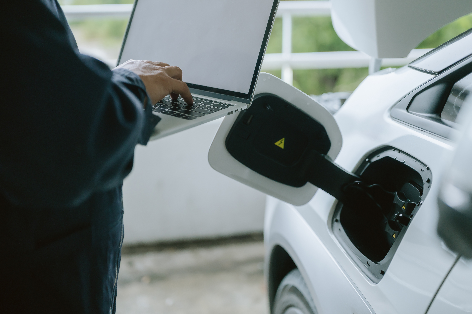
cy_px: 135
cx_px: 272
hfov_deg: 46.4
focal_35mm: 42
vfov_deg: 32.0
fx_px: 548
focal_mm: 35.7
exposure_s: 1/200
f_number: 1.8
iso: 200
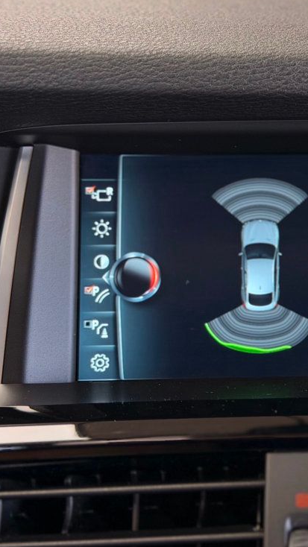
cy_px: 280
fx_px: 1060
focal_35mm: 73
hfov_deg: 15.8
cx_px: 379
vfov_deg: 29.0
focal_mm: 6.76
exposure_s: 1/60
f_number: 1.78
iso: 125
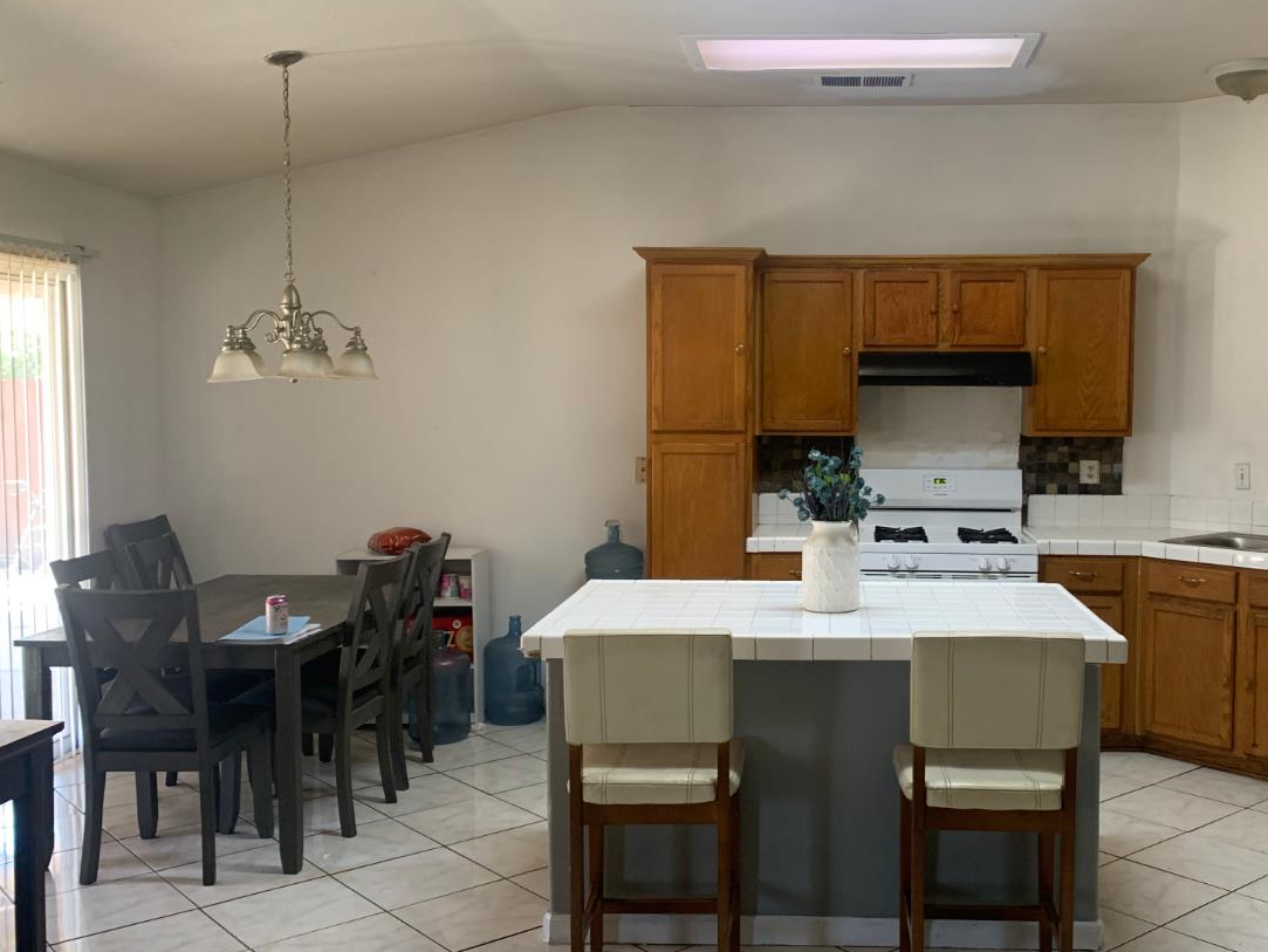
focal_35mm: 36
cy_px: 463
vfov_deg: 39.7
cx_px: 786
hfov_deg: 50.9
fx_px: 1319
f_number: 1.8
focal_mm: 4.25
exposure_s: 1/60
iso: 160
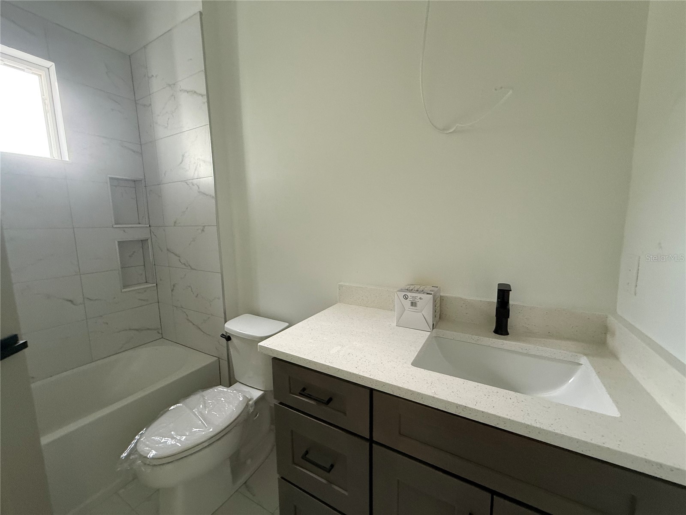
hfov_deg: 102.1
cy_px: 258
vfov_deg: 85.7
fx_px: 277
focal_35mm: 14
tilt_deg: -7.3
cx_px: 343
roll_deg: +1.2
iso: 500
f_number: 2.2
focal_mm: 2.22
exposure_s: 1/60
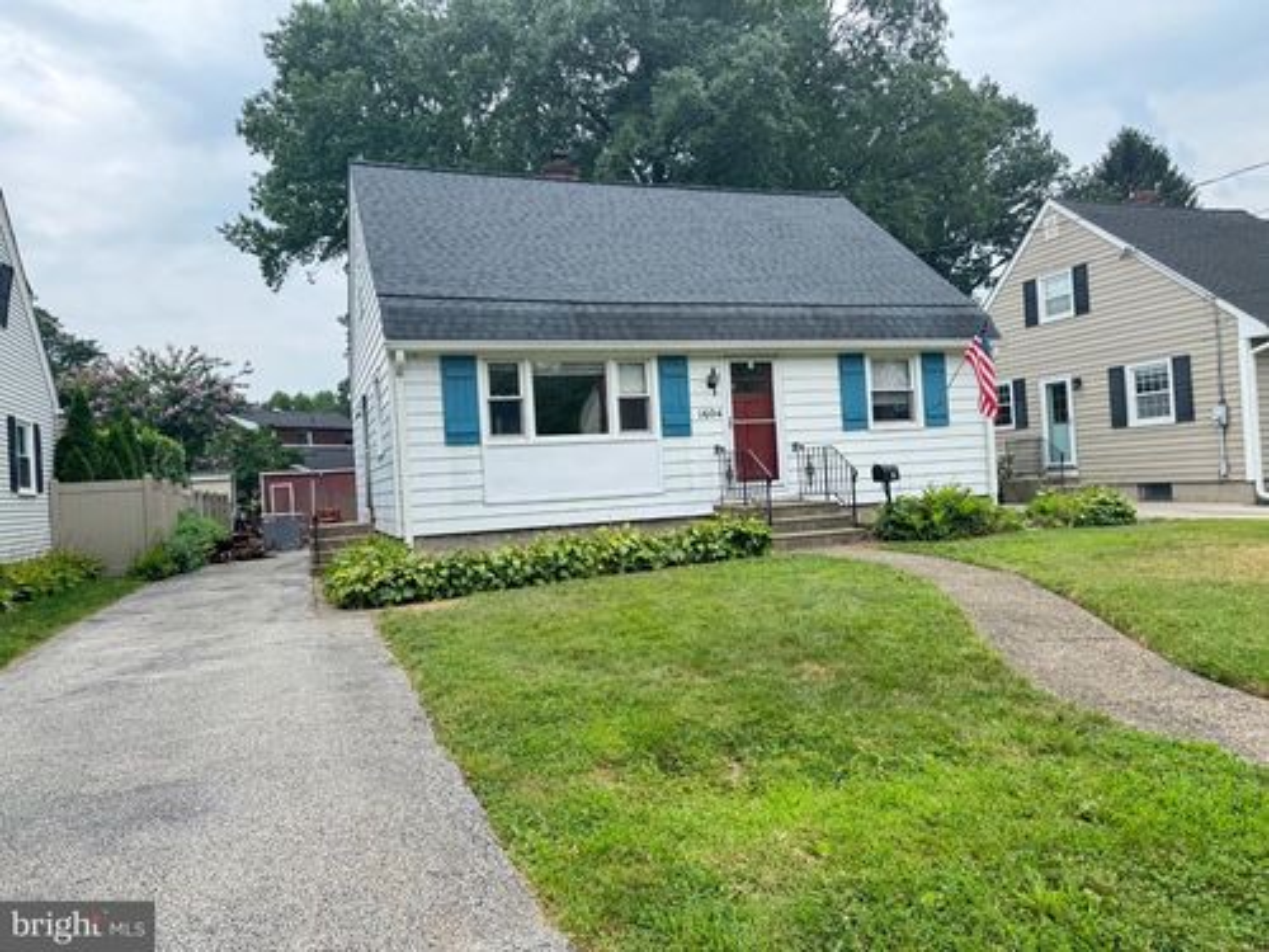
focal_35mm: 24
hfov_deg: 71.6
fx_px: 880
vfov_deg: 56.8
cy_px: 476
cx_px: 634
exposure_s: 1/912
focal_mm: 6.76
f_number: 1.78
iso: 80
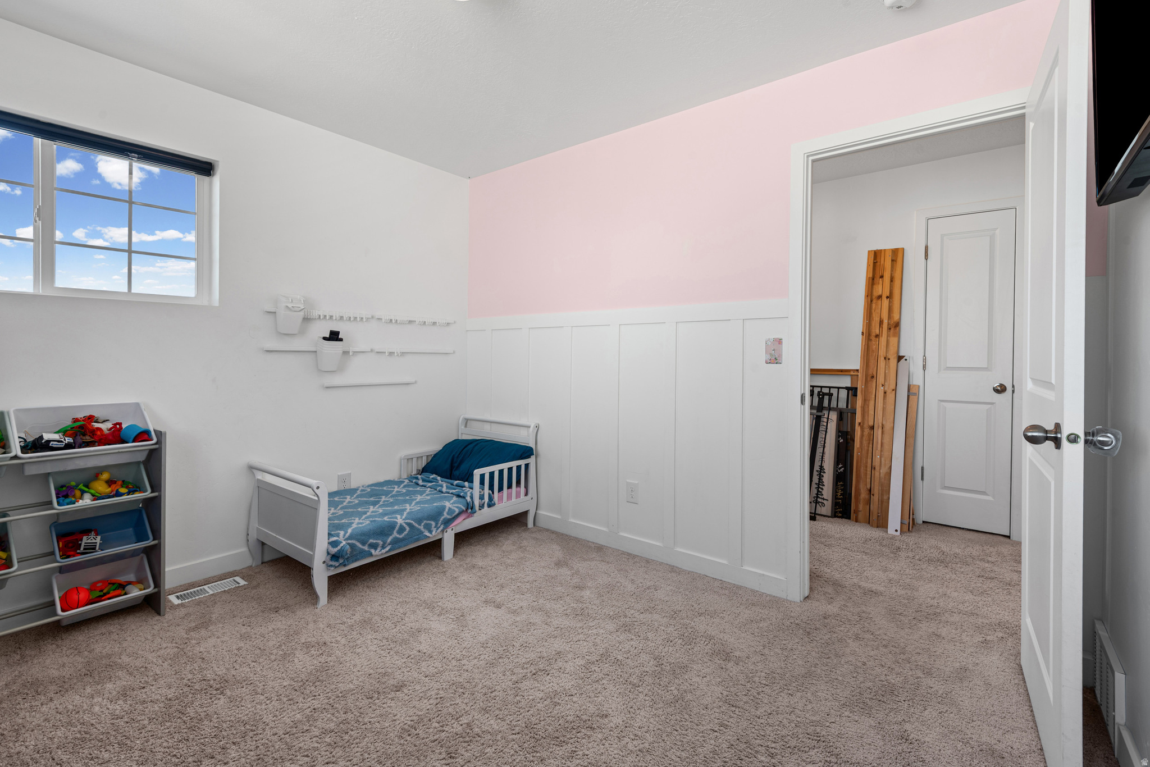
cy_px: 384
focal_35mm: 16
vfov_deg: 73.8
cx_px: 575
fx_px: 511
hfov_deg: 96.7
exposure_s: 1/3
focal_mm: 16
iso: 100
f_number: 9
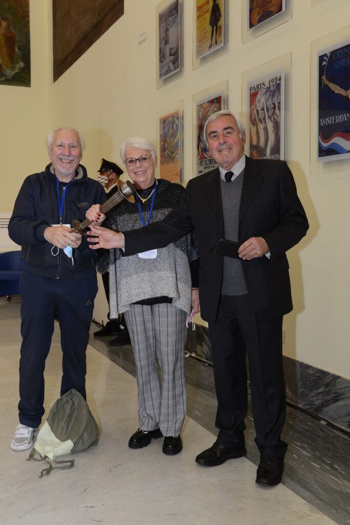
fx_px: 554
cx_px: 175
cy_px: 262
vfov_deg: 50.7
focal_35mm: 38
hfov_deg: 35.1
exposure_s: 1/125
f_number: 4.5
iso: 1600
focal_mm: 38
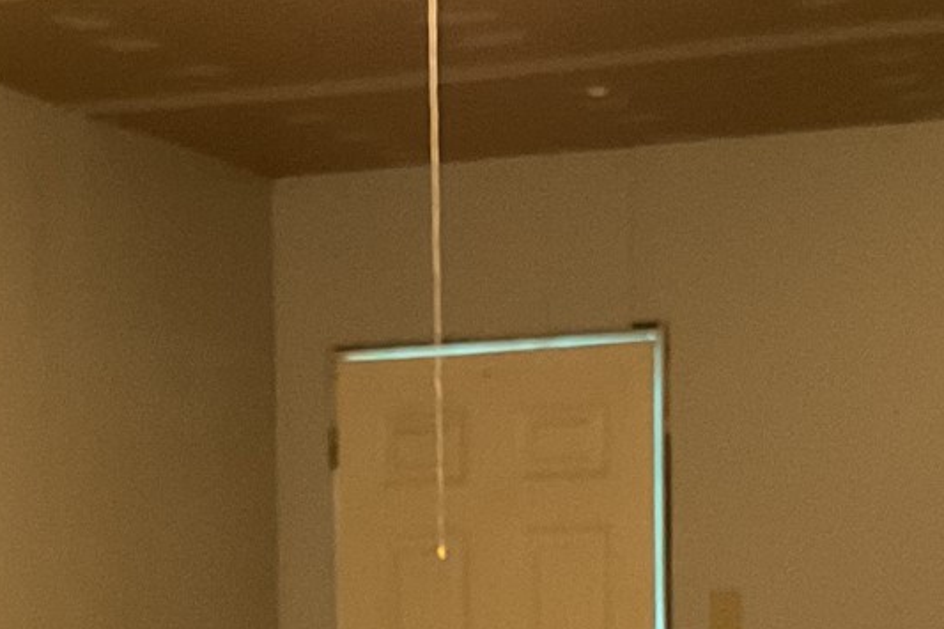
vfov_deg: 11.4
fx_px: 3041
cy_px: 874
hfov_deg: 17.4
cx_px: 122
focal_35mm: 116
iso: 250
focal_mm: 3
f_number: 1.8
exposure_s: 1/40
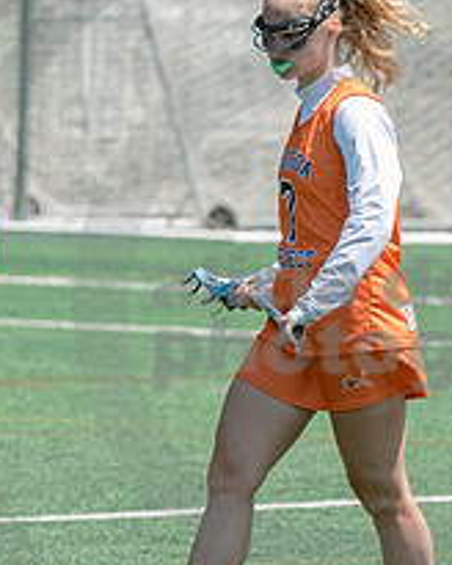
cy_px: 123
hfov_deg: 2.2
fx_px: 12023
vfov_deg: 2.7
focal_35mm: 719
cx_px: 345
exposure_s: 1/2000
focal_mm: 200
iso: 400
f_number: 5.6
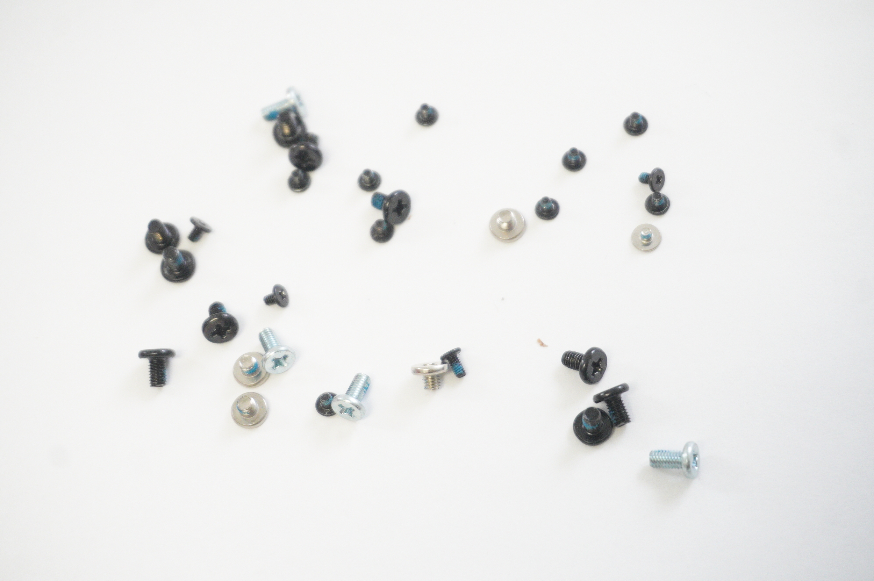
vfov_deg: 20.1
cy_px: 290
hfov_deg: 29.9
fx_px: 1637
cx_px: 437
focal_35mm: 68
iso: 3200
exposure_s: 1/100
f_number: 5.6
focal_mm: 45
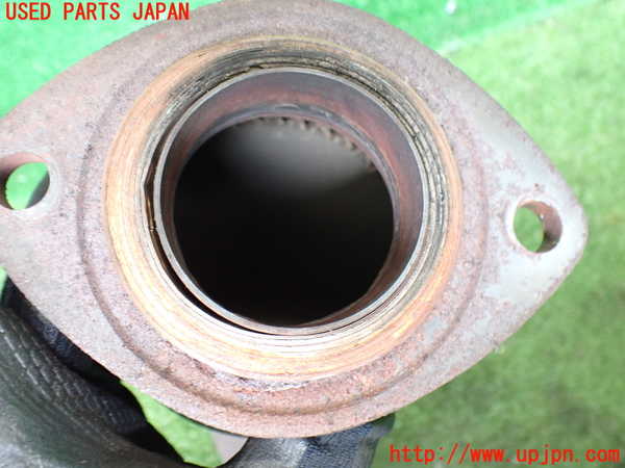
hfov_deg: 60.0
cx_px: 312
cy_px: 234
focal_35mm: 30
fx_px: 542
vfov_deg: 46.8
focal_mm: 5.4
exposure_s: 1/50
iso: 800
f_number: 2.3
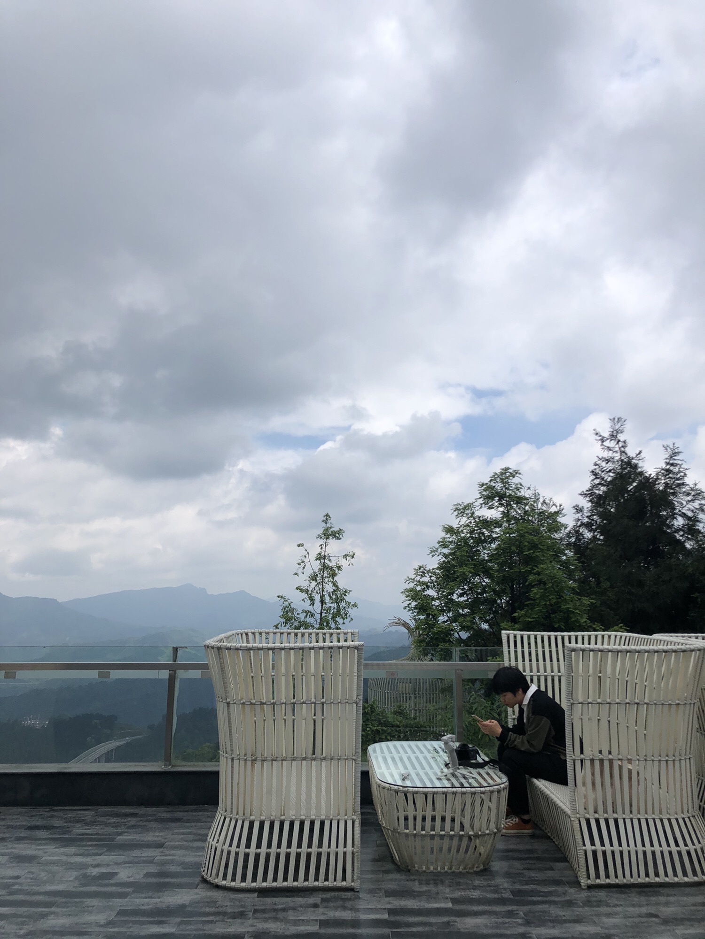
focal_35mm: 28
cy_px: 470
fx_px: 760
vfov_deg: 63.4
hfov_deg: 49.7
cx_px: 352
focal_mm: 4
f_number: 1.8
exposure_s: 1/3690
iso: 20
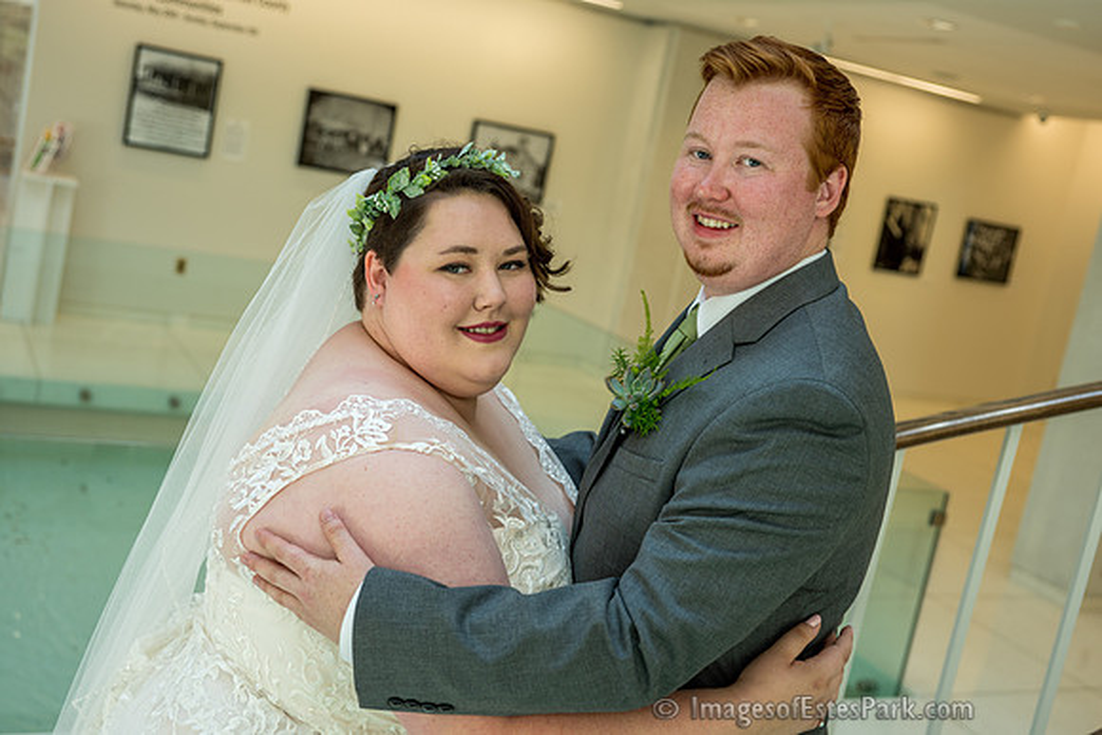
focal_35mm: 35
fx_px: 1072
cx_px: 551
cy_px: 368
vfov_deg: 37.9
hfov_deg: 54.4
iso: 200
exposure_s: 1/200
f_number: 3.2
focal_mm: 35
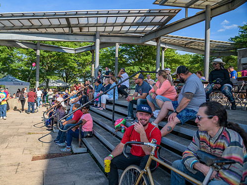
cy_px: 92
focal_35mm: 27
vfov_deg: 51.4
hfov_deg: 64.9
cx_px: 104
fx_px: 193
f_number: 4
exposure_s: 1/200
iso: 90
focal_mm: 24
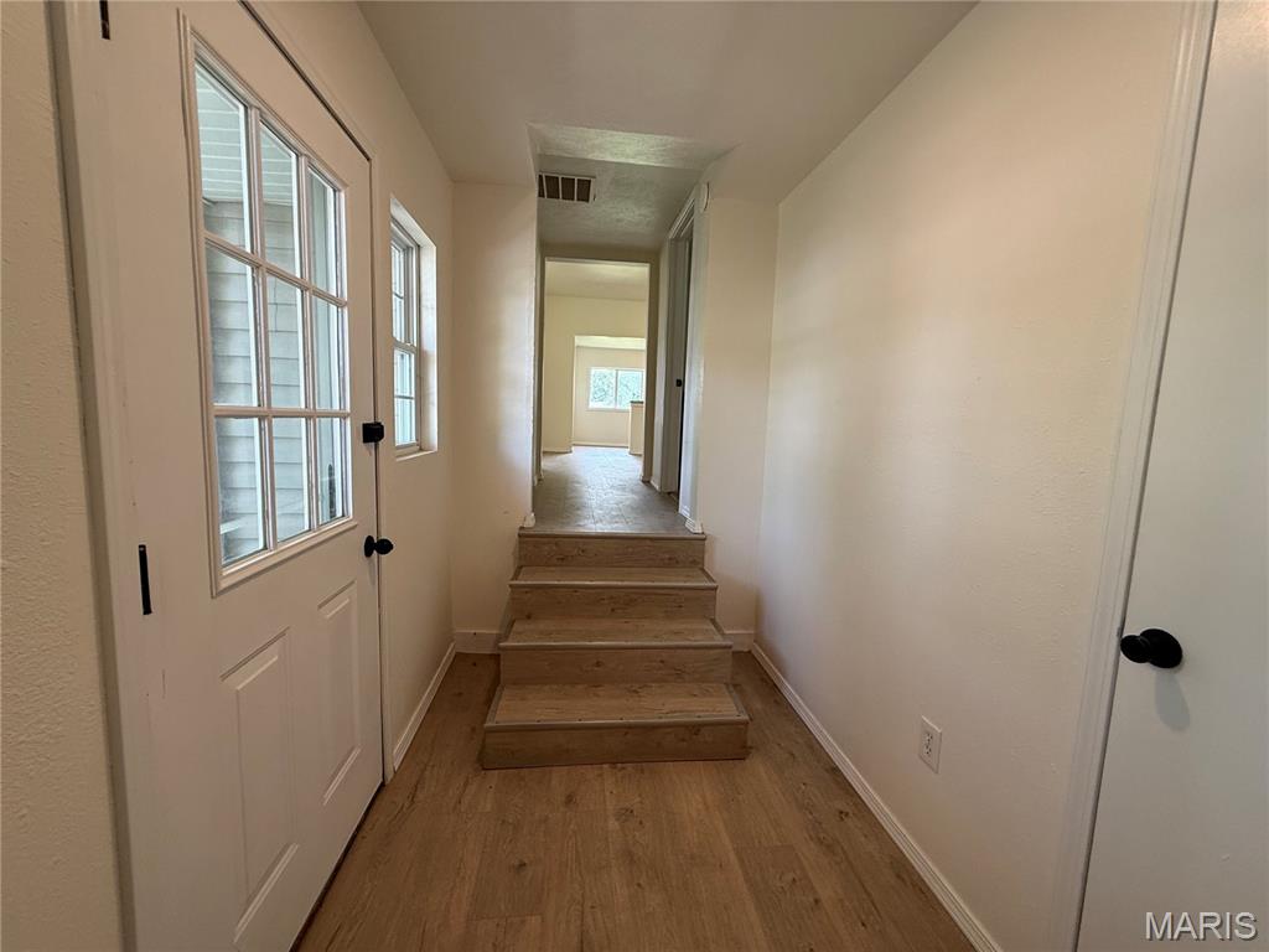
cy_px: 476
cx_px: 634
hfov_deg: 102.1
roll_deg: -2.0
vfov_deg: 85.7
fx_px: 513
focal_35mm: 14
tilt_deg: -6.5
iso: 160
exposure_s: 1/120
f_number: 2.2
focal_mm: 2.22
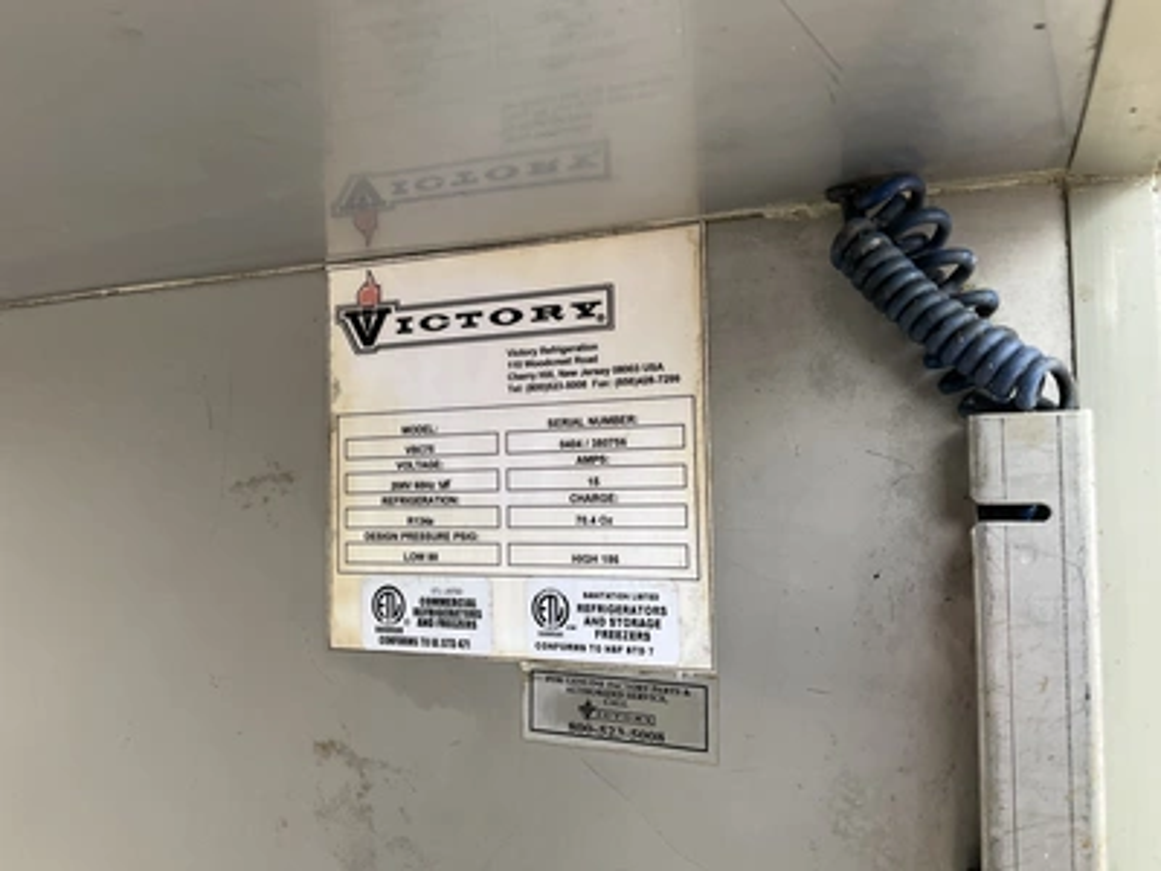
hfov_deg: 61.7
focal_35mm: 29
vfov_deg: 48.2
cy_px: 436
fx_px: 973
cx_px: 580
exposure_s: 1/122
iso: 50
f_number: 1.8
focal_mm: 3
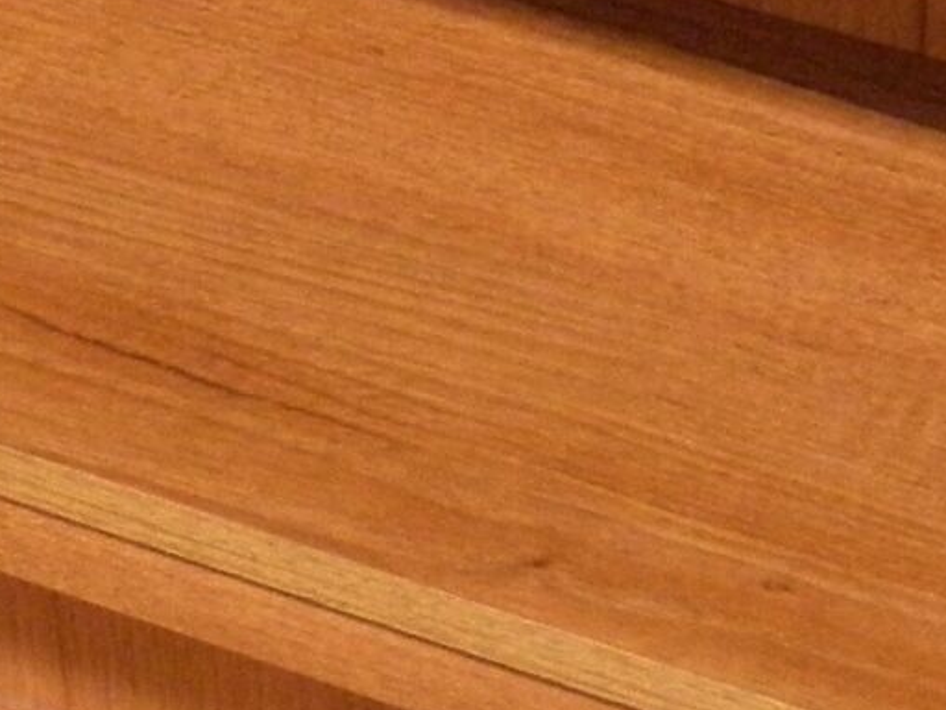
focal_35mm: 170
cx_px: 637
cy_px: -494
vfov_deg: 8.5
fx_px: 4646
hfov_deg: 11.6
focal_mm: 6.2
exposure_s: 1/8
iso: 400
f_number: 3.7
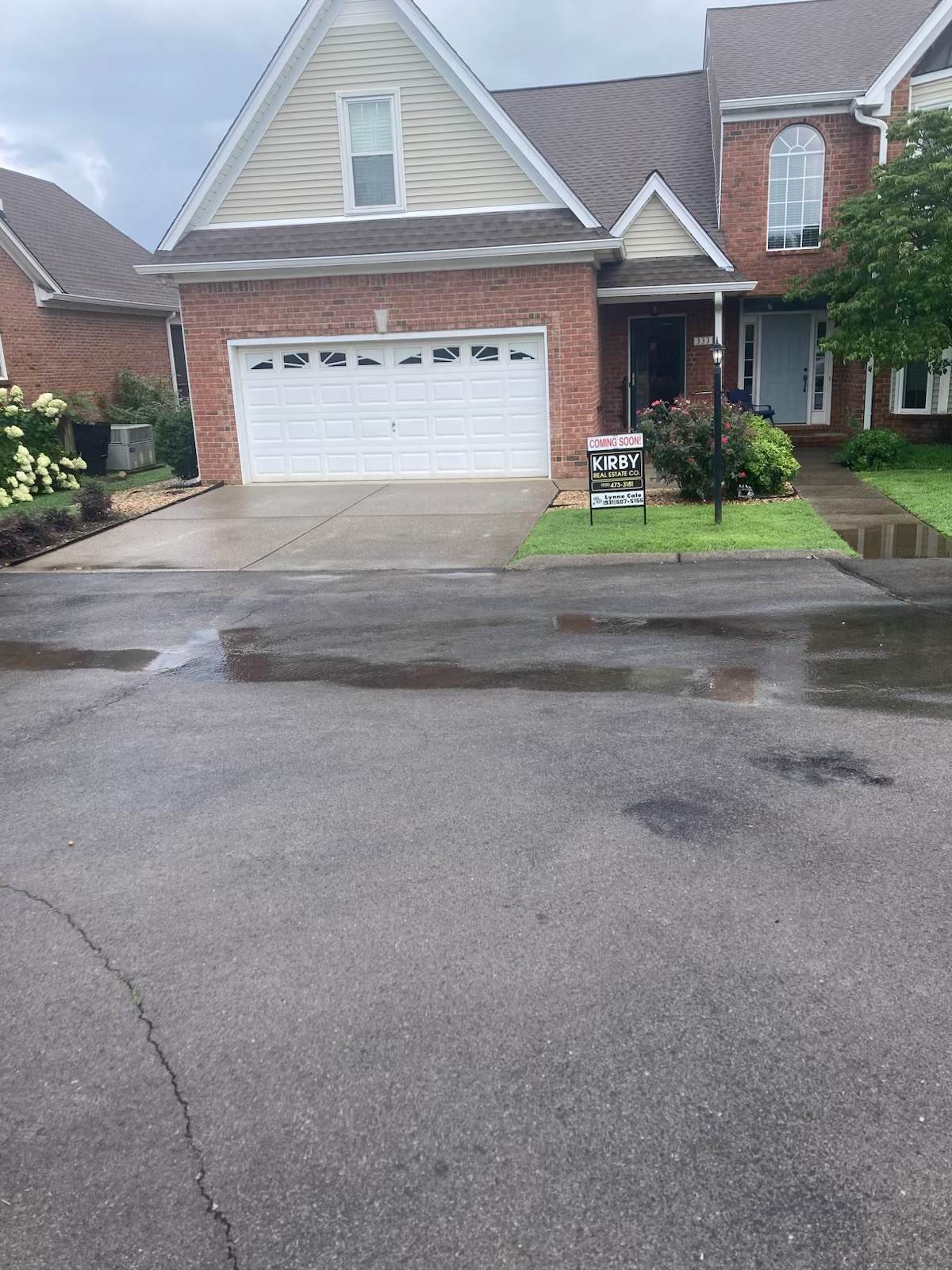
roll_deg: +1.5
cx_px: 476
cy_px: 635
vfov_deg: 63.4
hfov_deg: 49.7
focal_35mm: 28
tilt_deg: -16.2
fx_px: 1027
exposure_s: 1/941
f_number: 1.8
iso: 20
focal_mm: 3.99
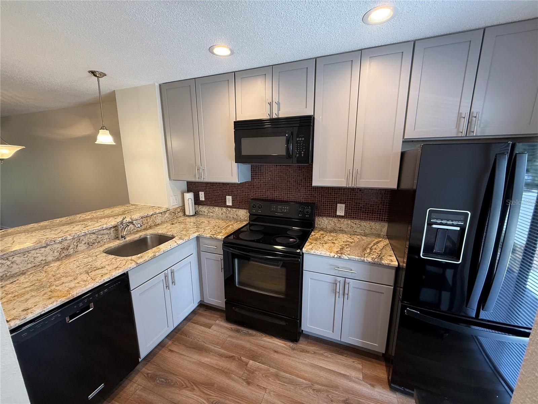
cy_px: 202
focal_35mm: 14
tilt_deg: -11.3
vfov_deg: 85.7
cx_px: 269
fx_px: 218
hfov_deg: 102.1
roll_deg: +0.2
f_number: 2.2
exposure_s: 1/60
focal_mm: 2.22
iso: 200
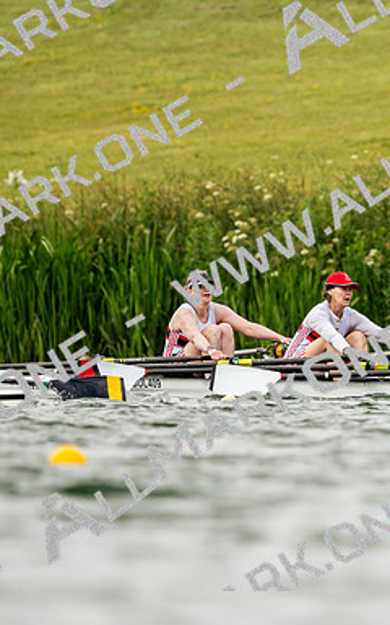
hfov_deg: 0.9
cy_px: 312
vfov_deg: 1.5
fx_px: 23563
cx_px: 372
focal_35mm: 1383
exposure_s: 1/2000
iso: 500
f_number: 6.3
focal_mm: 600
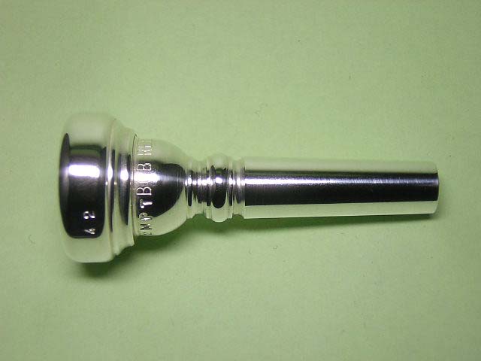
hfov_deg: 31.2
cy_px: 180
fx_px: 862
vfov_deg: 23.7
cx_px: 240
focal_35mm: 62
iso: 100
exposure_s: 1/69.5
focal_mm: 8.1
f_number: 3.4
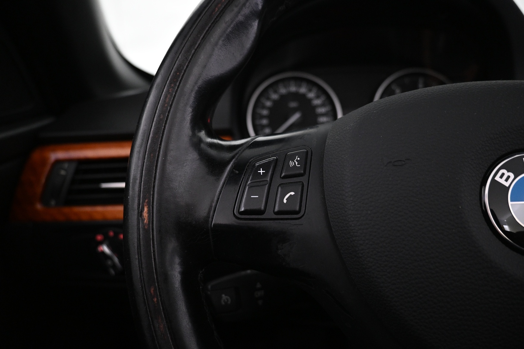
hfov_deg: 73.7
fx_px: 349
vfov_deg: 53.1
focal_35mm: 24
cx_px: 262
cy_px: 174
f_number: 3.5
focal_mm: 16
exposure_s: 1/50
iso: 1600
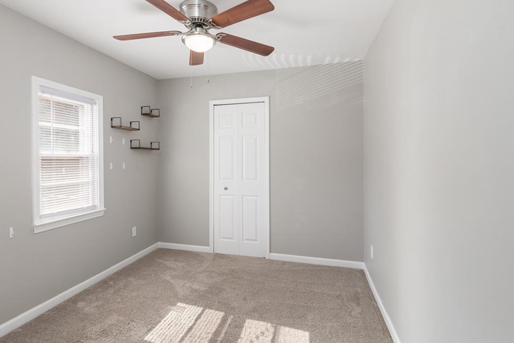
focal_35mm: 18
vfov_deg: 67.4
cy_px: 175
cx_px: 247
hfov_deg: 89.9
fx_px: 257
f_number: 9
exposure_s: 1/20
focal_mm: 17
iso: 320
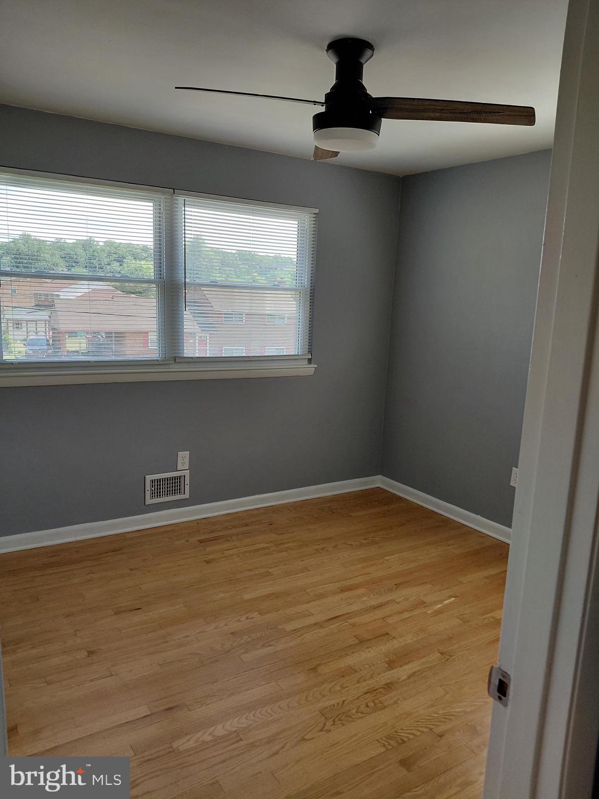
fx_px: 577
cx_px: 300
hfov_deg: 54.9
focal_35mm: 25
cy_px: 400
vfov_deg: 69.4
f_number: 1.8
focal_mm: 4.69
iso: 50
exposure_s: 1/155
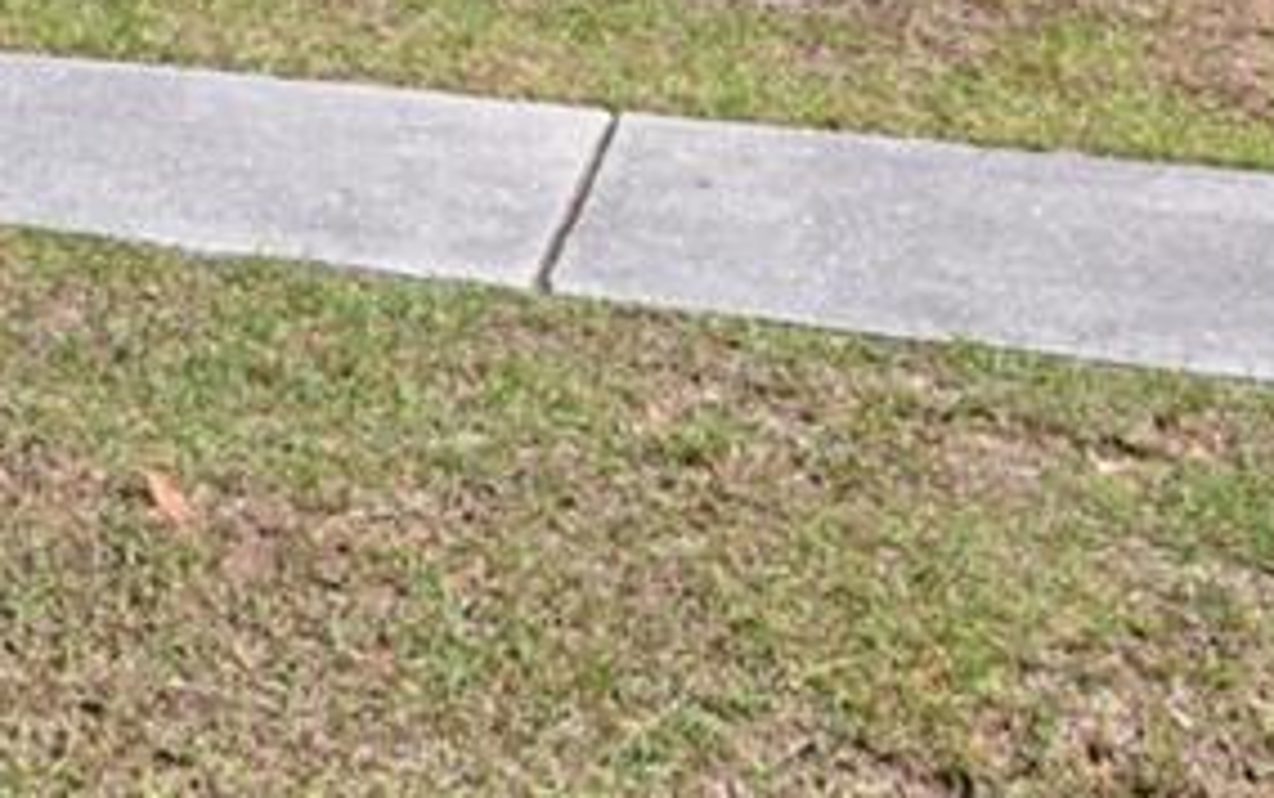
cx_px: -395
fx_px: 2988
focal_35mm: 86
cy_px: -794
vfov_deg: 13.2
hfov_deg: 21.7
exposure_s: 1/1250
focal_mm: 10
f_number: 4.5
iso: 100
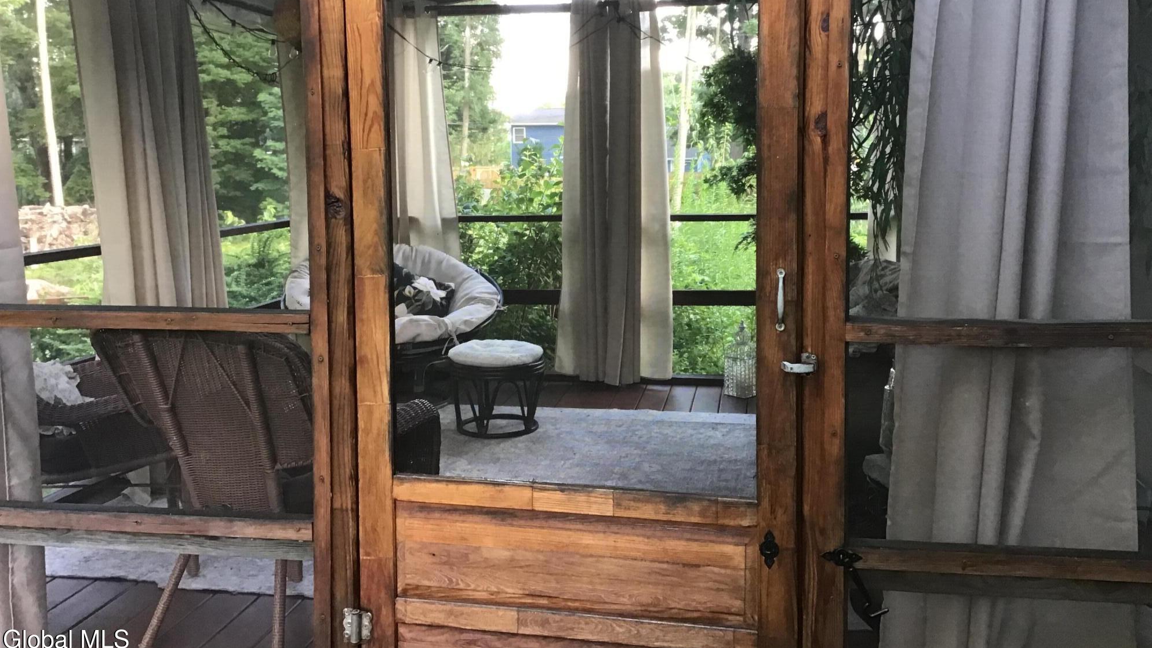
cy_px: 245
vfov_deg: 34.5
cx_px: 579
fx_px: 1039
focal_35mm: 34
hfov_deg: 58.0
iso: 100
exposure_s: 1/30
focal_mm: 3.3
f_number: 2.4
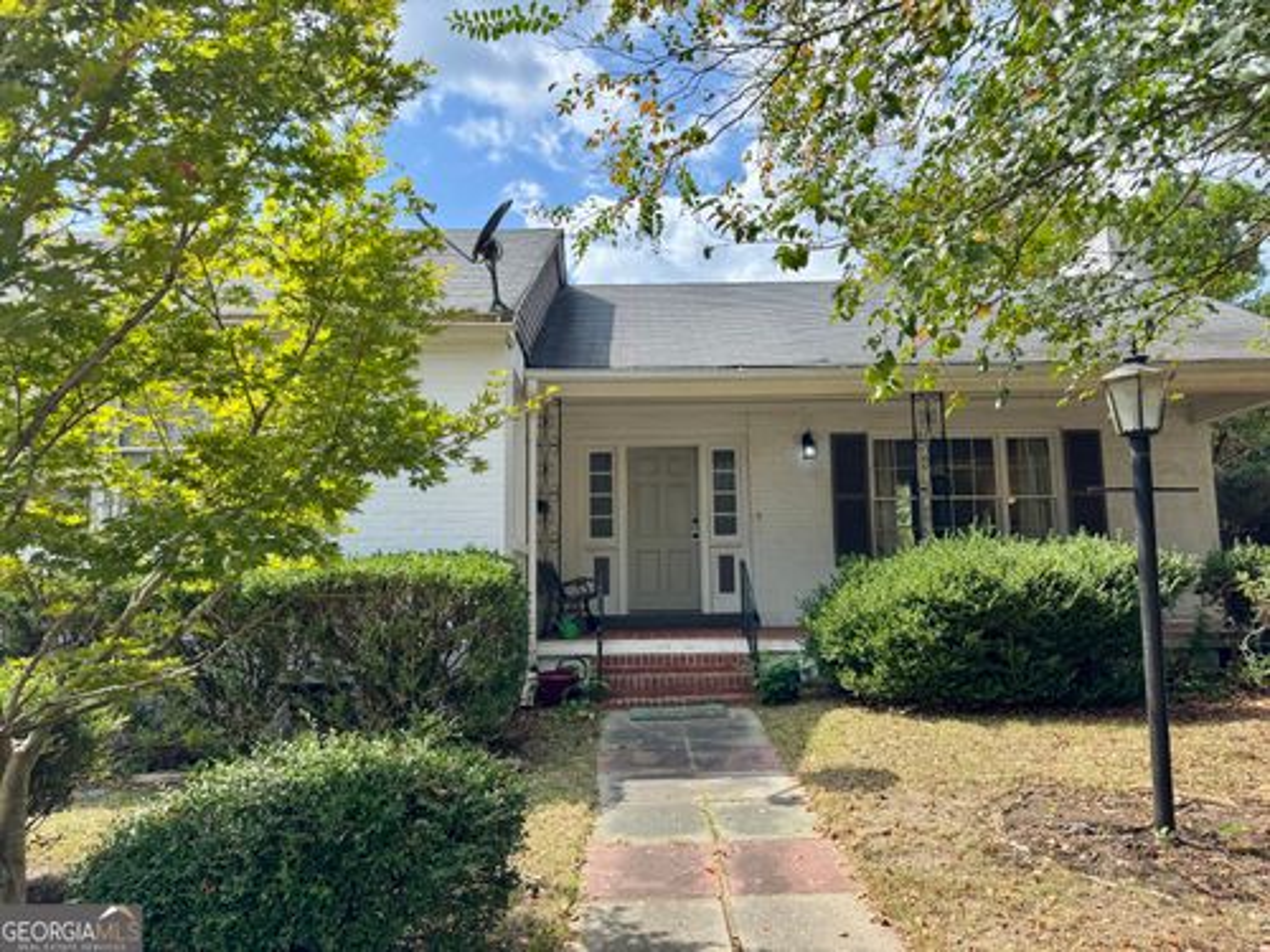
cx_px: 635
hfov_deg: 71.6
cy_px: 476
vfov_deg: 56.8
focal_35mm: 24
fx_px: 881
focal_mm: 6.76
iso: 80
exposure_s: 1/995
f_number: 1.78
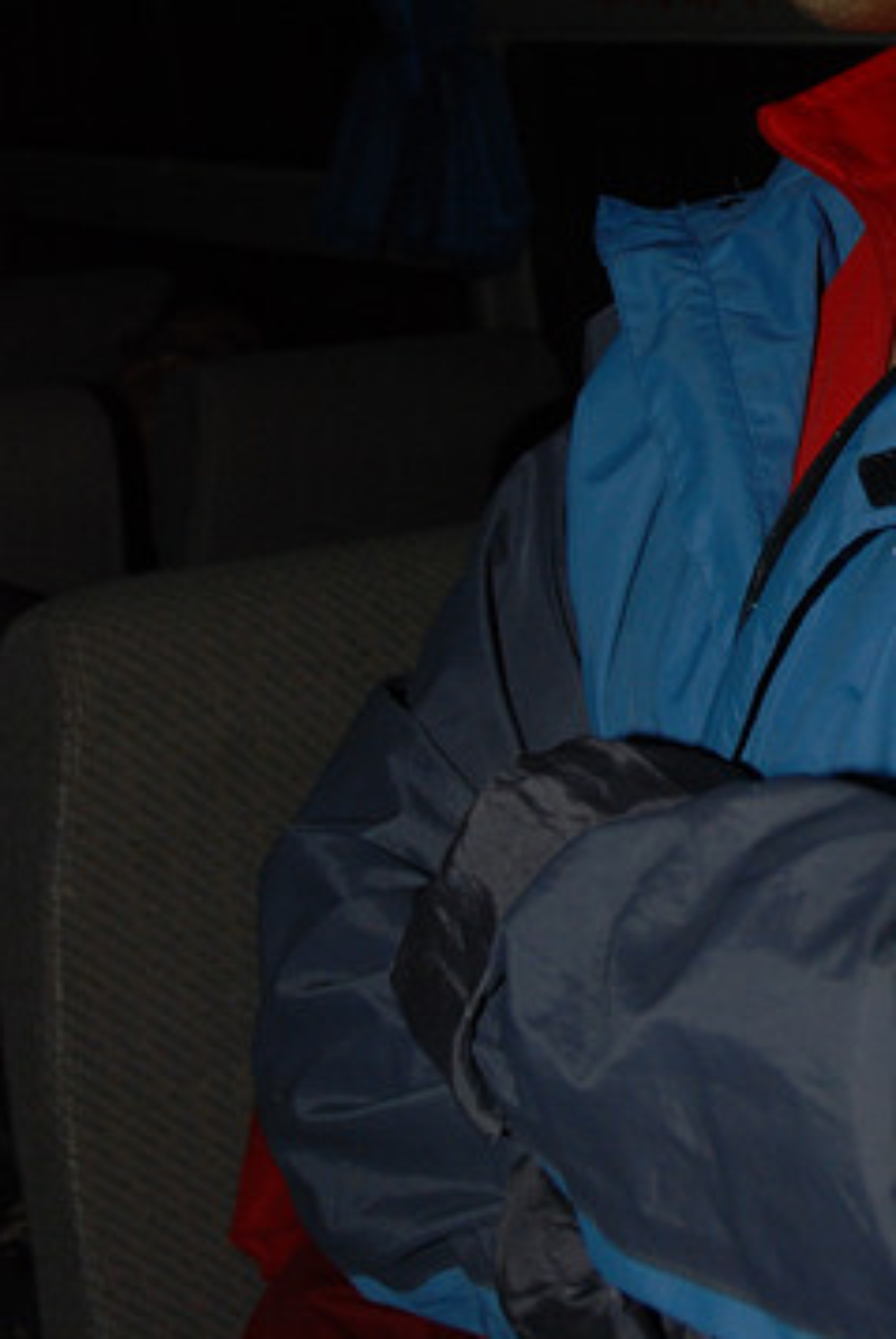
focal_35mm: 74
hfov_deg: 18.0
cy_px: 326
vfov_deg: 26.9
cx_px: 911
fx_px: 2754
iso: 250
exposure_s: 1/30
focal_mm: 22
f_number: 5.6
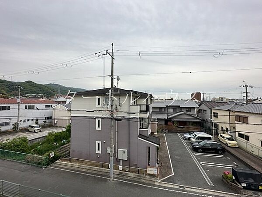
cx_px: 131
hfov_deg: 102.1
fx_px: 106
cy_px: 98
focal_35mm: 14
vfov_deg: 85.7
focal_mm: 2.22
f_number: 2.2
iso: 50
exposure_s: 1/1770
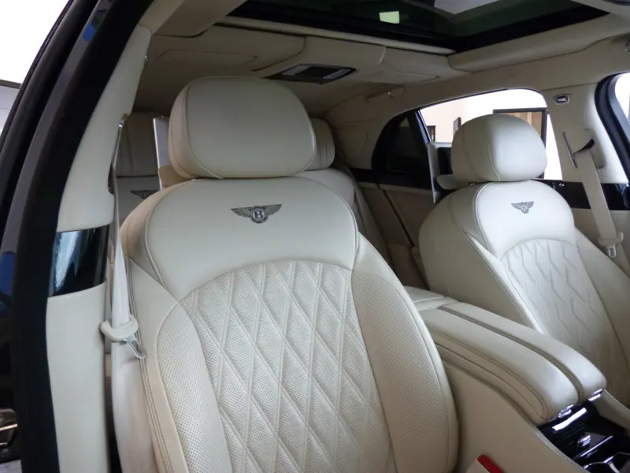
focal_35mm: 25
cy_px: 236
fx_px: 455
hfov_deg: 69.4
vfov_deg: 54.9
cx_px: 315
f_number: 2.8
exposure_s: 1/30
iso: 200
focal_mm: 4.5
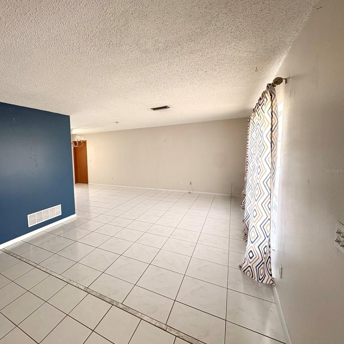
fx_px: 191
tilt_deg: -5.2
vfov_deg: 84.0
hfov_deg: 81.3
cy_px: 171
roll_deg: +2.7
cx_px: 116
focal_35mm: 17
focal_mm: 2.22
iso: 160
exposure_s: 1/99
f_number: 2.2
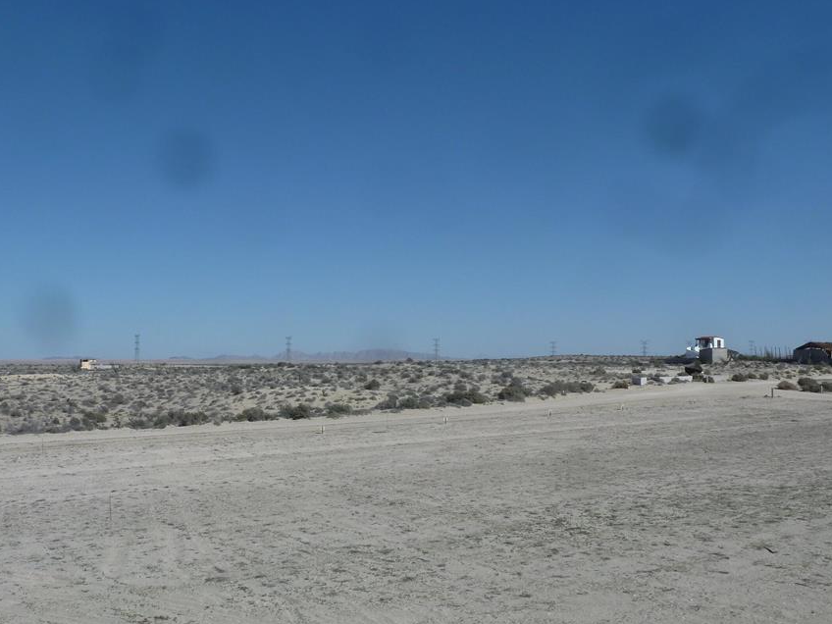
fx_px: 841
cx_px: 388
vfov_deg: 40.6
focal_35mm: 35
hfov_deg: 52.6
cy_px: 359
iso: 80
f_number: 5.6
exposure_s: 1/800
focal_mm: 4.7
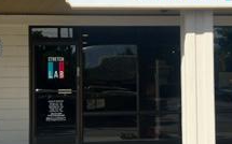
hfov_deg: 25.2
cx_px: 141
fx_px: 518
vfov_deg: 15.9
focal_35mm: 82
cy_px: 71
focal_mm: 5.7
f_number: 1.5
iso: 50
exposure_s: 1/3968
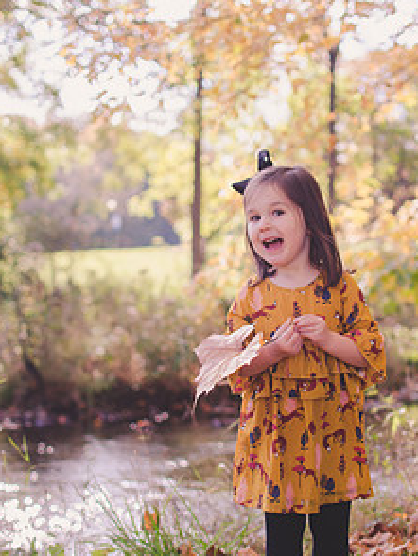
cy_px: 316
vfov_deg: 25.3
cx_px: 272
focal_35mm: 77
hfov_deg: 19.1
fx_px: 1238
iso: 500
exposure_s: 1/800
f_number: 2.2
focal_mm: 35
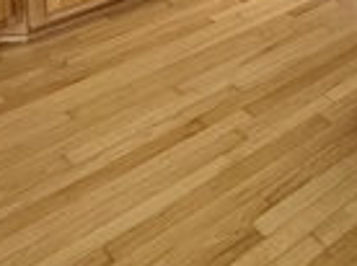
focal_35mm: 65
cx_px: 338
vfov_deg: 16.4
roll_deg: +1.2
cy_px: -287
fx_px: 669
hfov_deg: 28.4
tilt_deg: -2.2
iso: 200
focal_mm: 2.22
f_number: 2.2
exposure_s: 1/120
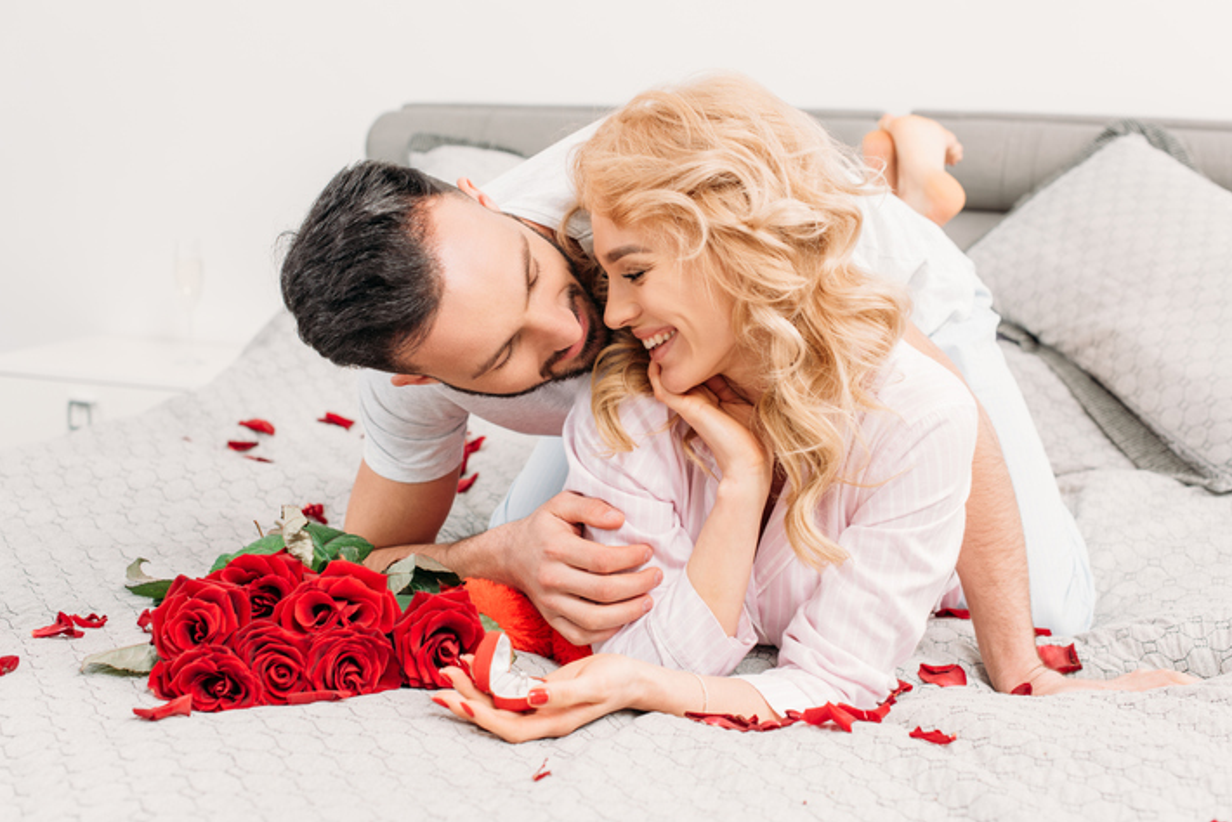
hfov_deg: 38.9
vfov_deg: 26.5
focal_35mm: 51
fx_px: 1746
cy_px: 417
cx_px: 626
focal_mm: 50
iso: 125
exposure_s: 1/160
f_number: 4.5
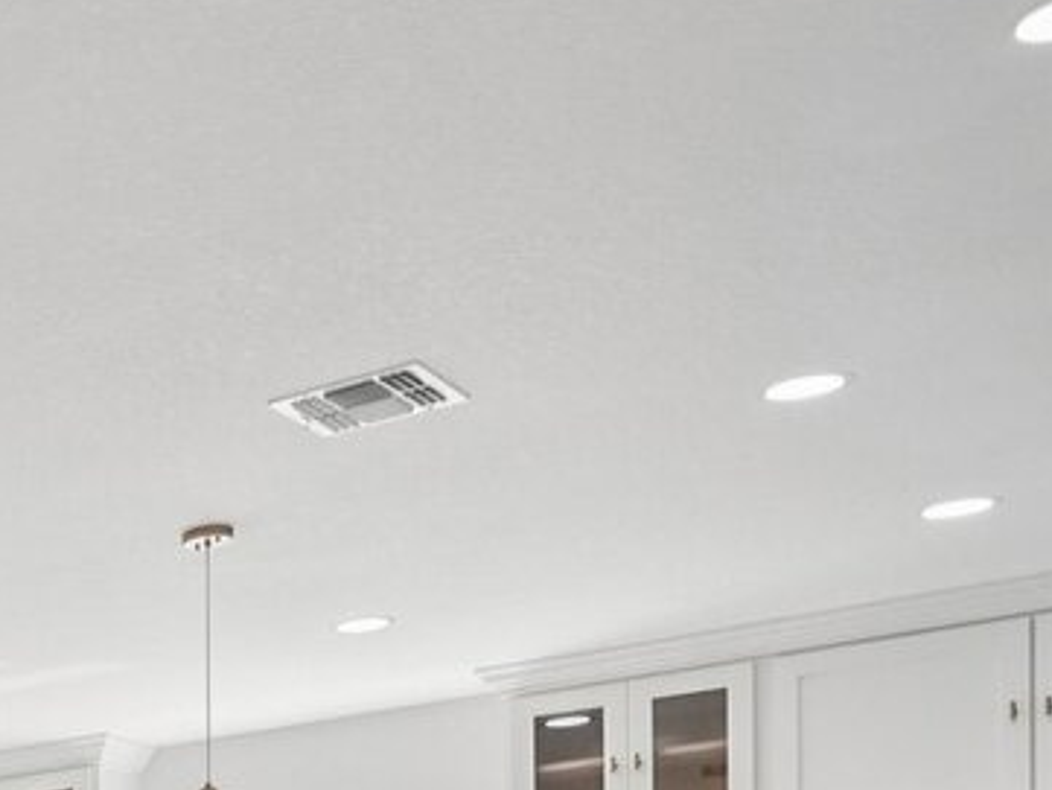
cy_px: 1251
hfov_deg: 19.2
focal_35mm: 69
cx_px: -962
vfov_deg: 18.4
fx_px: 2098
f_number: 2.8
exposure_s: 1/500
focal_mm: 16
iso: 400
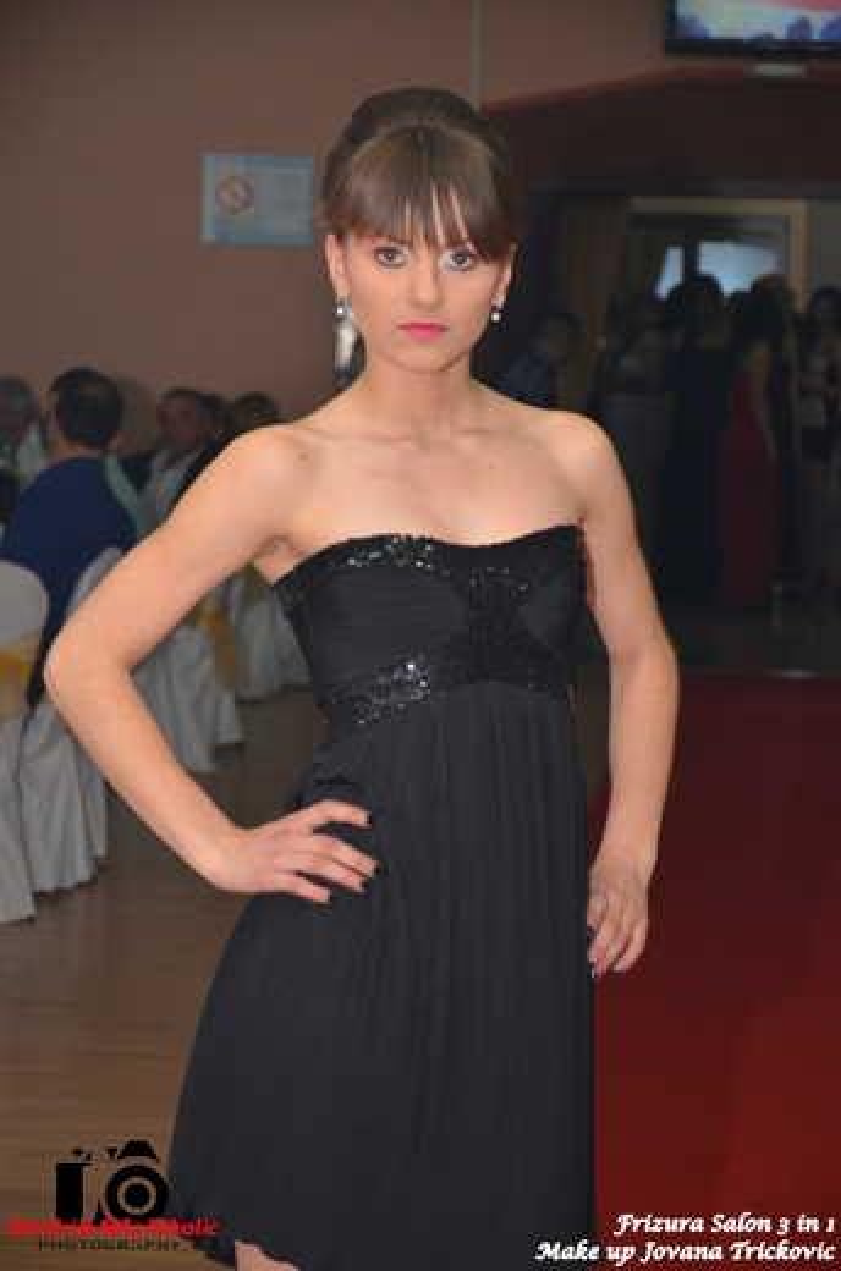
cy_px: 636
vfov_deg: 16.1
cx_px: 420
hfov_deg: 10.7
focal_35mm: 128
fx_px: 4491
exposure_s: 1/100
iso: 1000
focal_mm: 85
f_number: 5.6
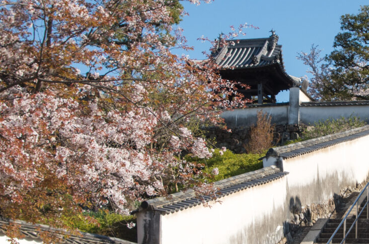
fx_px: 1084
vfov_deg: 12.8
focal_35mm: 106
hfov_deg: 19.1
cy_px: 141
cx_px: 310
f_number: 8
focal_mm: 26
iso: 200
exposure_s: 1/400
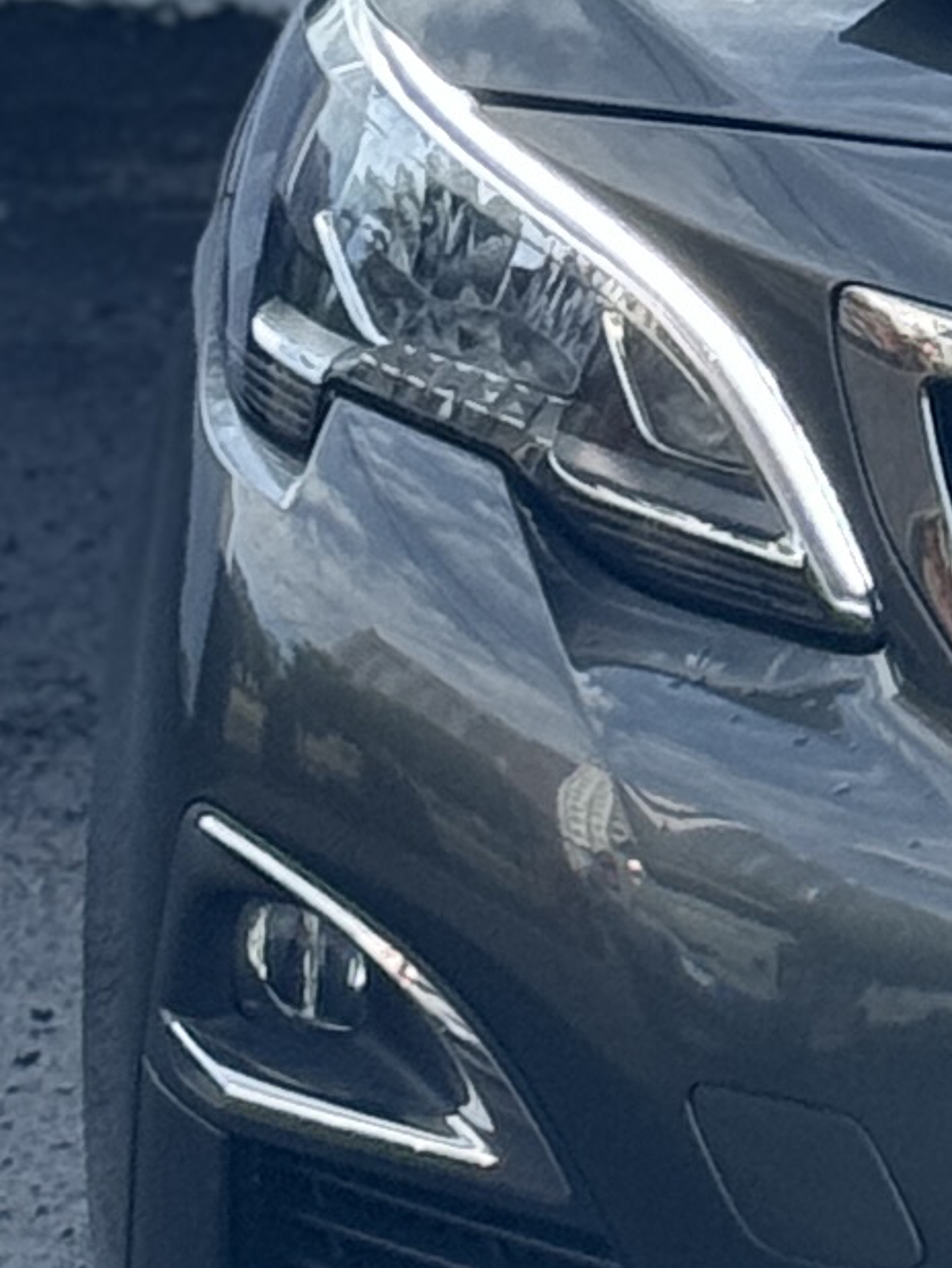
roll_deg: -0.5
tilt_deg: -4.6
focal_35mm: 313
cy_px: -396
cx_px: 2659
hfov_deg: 4.6
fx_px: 11469
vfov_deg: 6.3
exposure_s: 1/1923
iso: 64
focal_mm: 6.76
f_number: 1.78
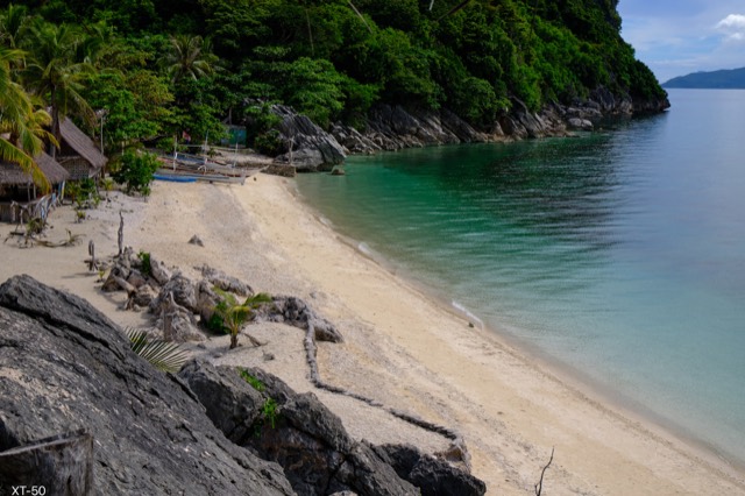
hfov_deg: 46.4
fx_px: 869
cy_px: 248
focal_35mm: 42
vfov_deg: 31.9
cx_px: 372
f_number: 8
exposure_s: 1/250
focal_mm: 28
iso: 64
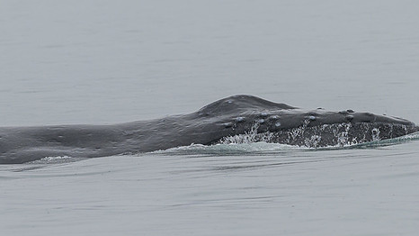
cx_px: 247
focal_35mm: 828
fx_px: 9198
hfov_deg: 2.6
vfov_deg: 1.5
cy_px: 70
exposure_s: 1/2000
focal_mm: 400
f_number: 6.3
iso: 800
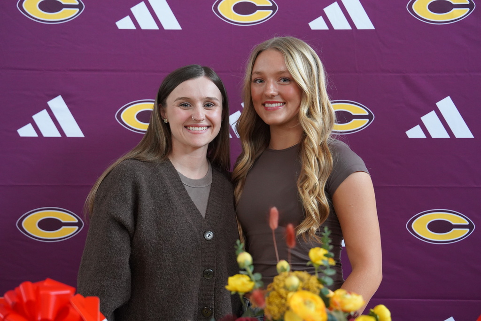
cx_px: 240
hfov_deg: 28.8
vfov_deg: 19.5
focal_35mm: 70
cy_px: 160
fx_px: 935
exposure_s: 1/160
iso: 5000
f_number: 4
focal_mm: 70
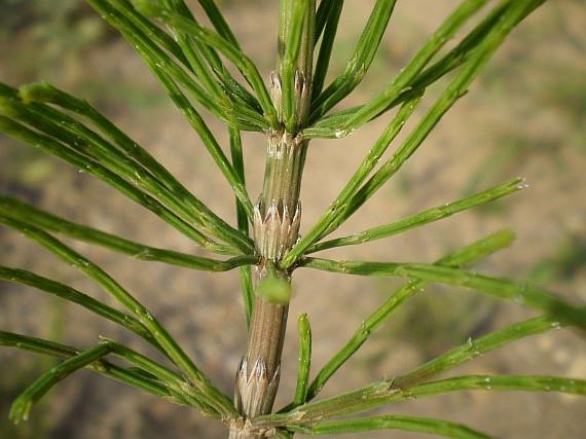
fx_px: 711
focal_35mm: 42
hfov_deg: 44.8
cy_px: 220
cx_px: 293
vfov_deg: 34.3
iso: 64
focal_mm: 7.4
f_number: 3.5
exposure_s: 1/500
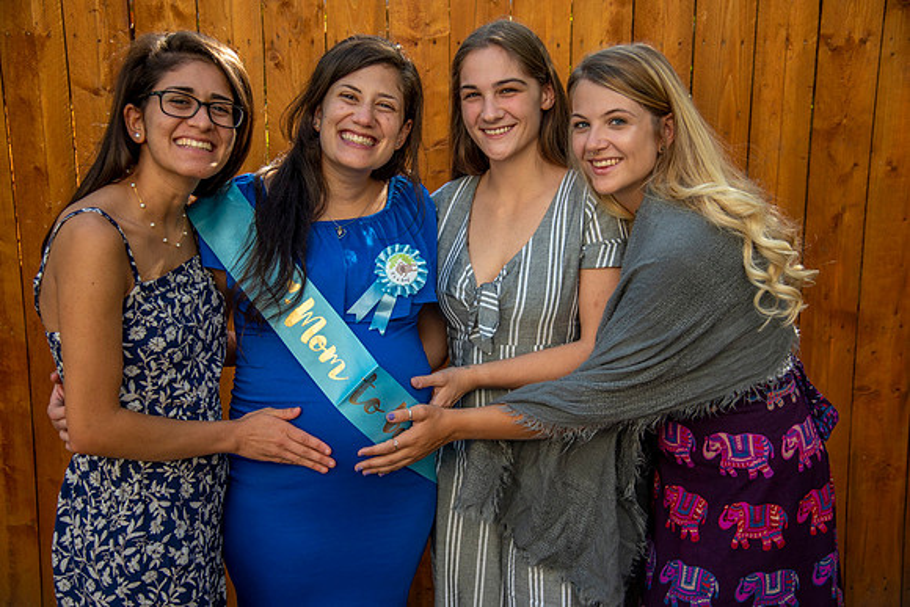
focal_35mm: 46
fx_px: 1163
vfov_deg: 29.3
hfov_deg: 42.7
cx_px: 455
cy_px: 304
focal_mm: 46
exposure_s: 1/320
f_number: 4
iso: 125
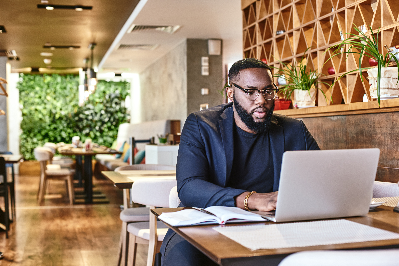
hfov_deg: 39.6
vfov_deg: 27.0
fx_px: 554
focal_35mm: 50
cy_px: 133
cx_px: 200
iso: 400
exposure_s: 1/50
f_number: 4
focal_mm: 50
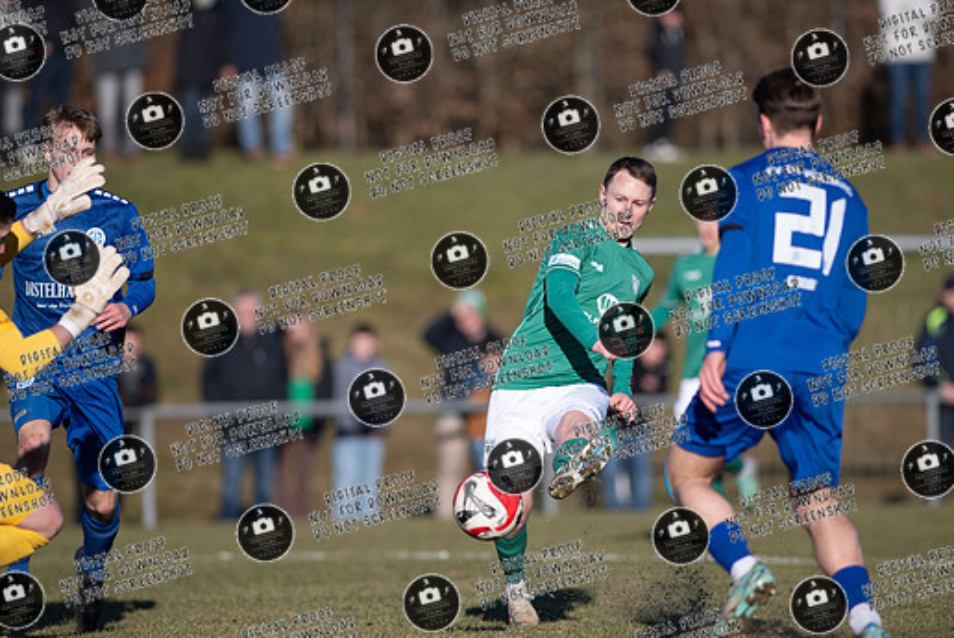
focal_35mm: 337
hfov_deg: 6.1
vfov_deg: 4.1
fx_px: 8938
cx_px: 497
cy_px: 352
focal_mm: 300
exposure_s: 1/1600
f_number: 3.2
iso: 90
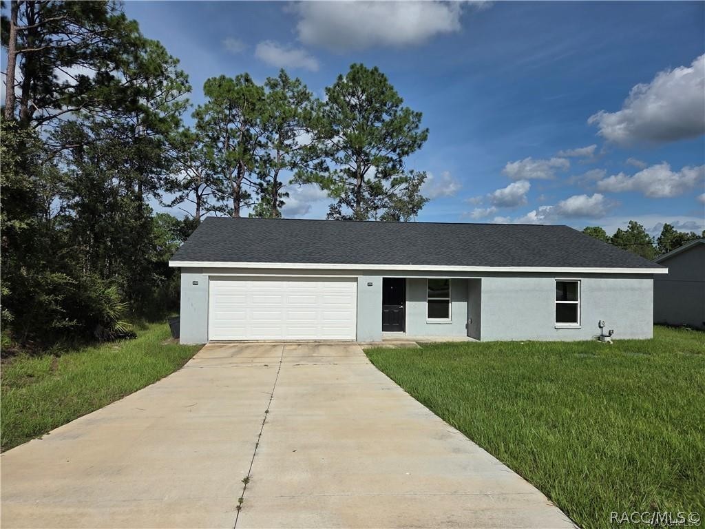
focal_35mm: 23
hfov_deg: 73.9
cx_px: 352
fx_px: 468
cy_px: 264
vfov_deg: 58.9
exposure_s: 1/7891
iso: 50
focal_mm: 5.4
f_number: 1.8
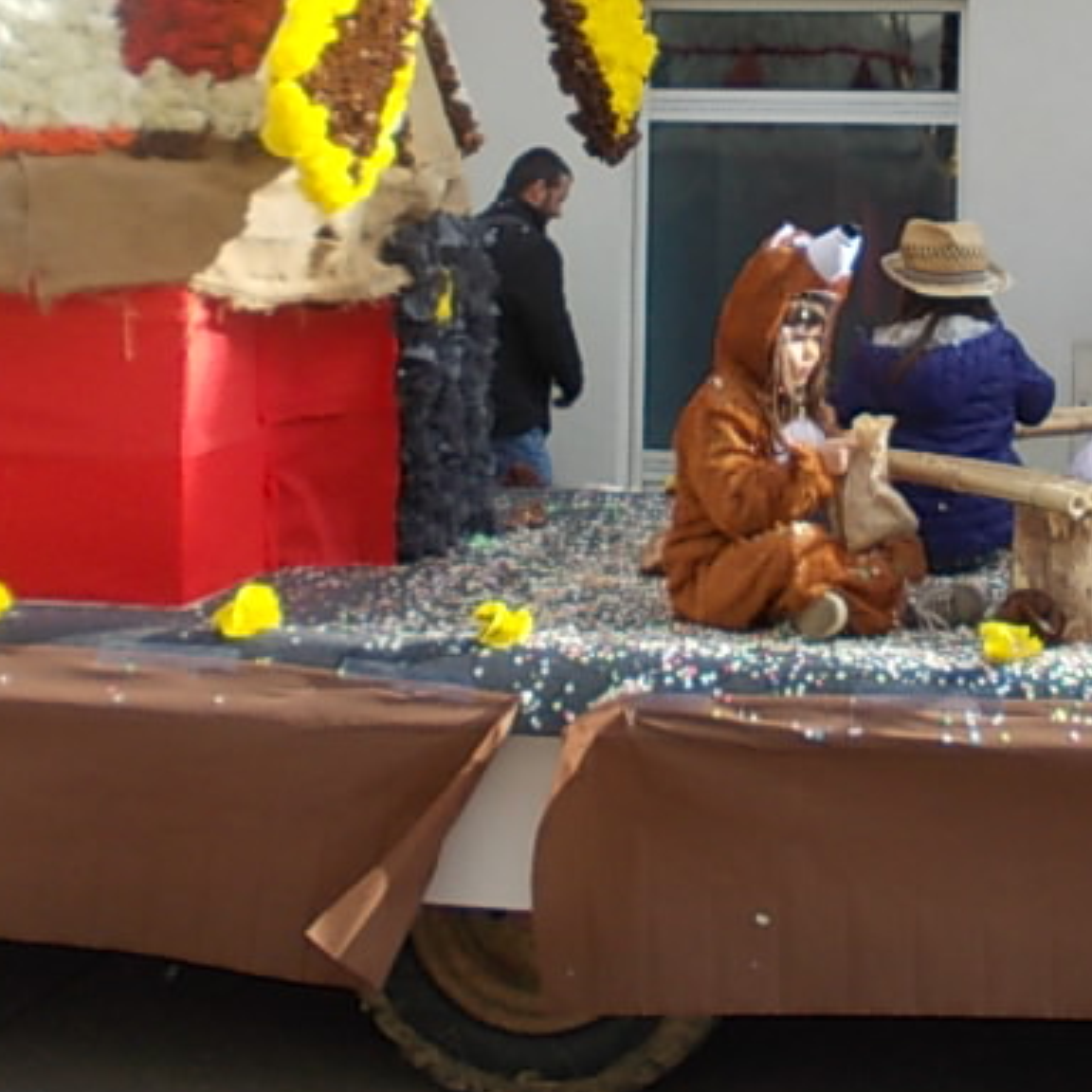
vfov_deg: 25.5
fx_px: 2356
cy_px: 156
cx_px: 734
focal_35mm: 66
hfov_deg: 25.9
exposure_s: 1/125
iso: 80
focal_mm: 4
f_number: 5.4
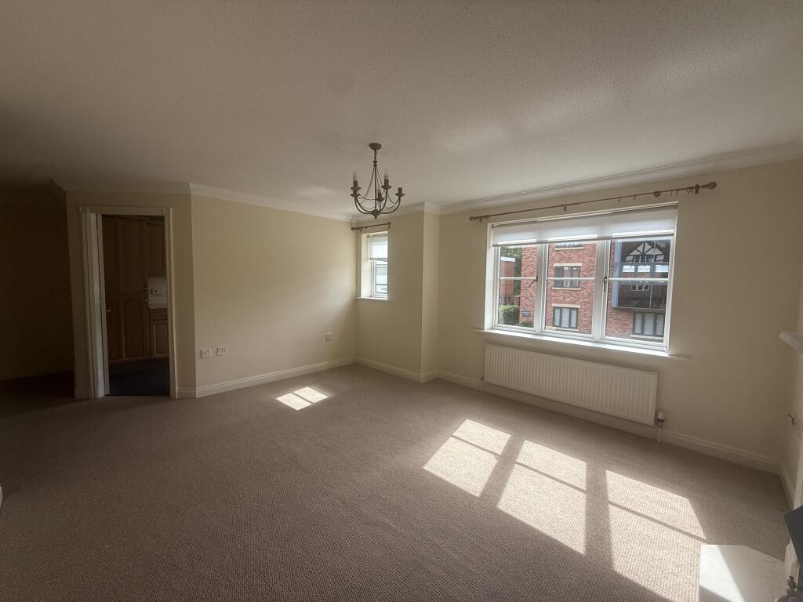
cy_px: 301
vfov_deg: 85.7
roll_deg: -1.2
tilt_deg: -4.4
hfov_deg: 102.1
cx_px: 402
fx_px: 325
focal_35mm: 14
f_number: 2.2
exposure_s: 1/206
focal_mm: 2.22
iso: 50
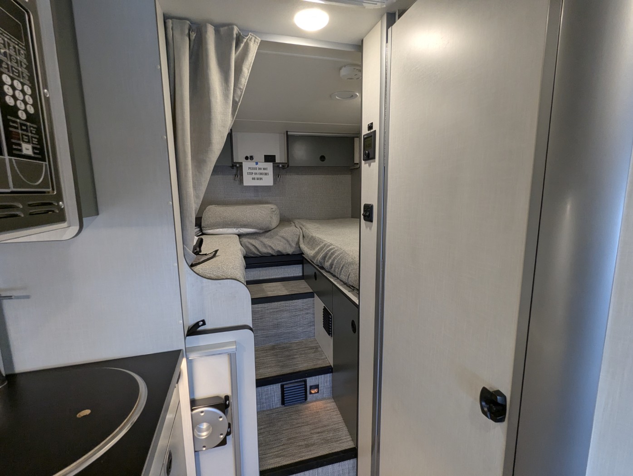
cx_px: 316
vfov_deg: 78.2
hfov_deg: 94.4
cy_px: 238
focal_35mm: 16
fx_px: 293
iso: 138
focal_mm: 2.35
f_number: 2.2
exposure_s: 1/88.8
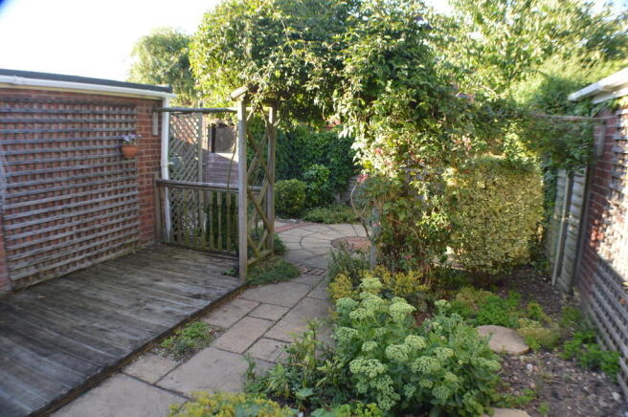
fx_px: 523
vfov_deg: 43.5
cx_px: 314
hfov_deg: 62.0
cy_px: 208
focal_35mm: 30
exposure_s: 1/125
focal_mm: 20
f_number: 5.6
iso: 360
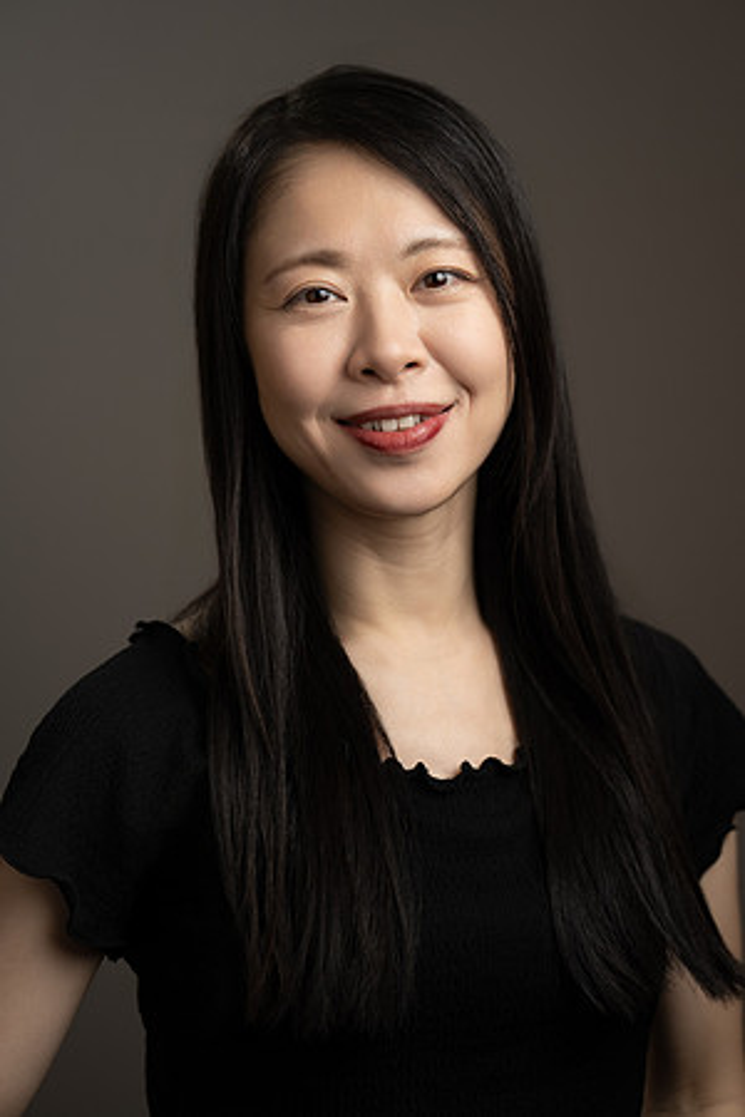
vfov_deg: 21.0
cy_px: 558
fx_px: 3011
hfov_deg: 14.1
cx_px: 372
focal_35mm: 97
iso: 320
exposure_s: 1/200
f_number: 2.8
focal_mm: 97
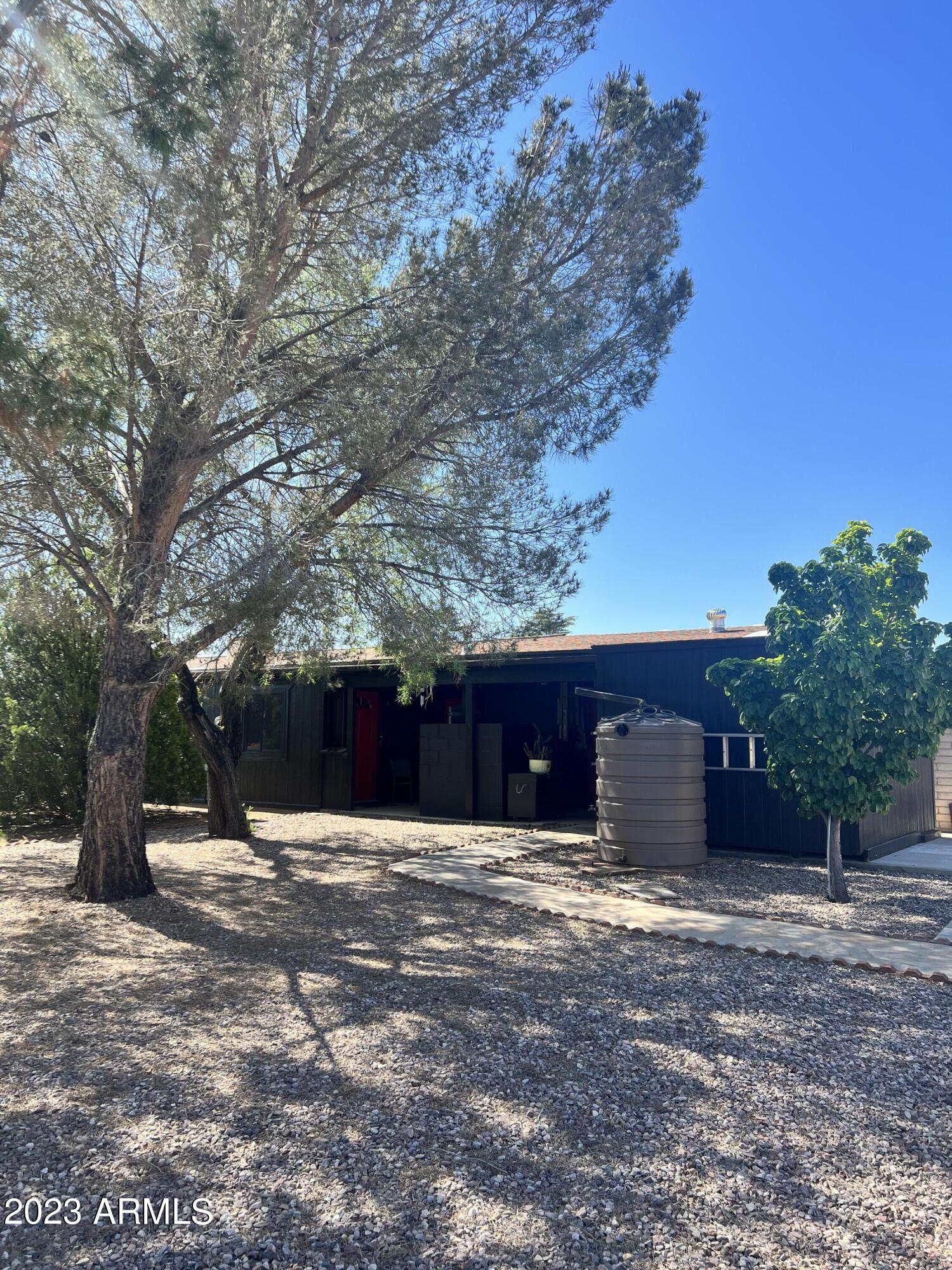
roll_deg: -0.7
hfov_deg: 53.1
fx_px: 953
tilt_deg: +6.3
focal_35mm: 26
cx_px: 476
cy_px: 635
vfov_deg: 67.3
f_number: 1.5
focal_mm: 5.7
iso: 50
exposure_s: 1/1575
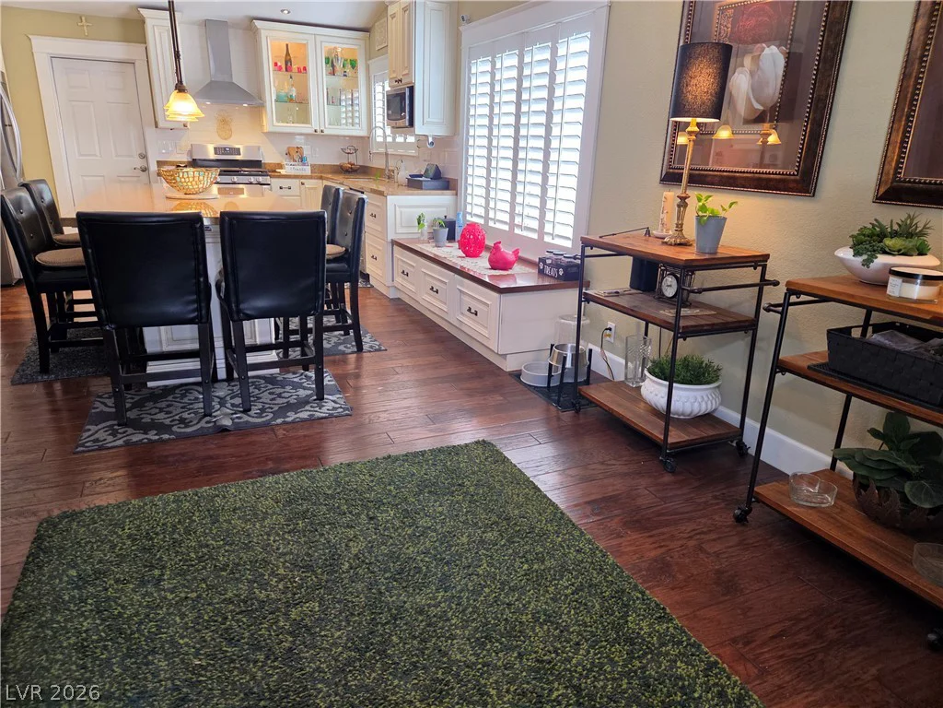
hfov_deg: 73.9
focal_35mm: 23
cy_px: 354
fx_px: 627
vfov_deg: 58.9
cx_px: 472
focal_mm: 5.4
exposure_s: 1/120
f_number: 1.8
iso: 250
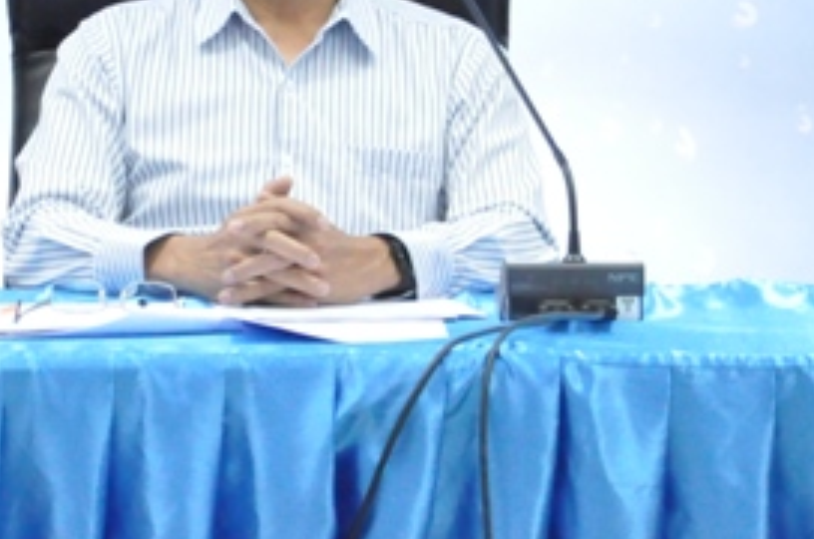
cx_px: 248
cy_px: -55
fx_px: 8373
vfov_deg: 3.7
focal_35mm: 371
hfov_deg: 5.6
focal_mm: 105
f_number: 9
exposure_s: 1/100
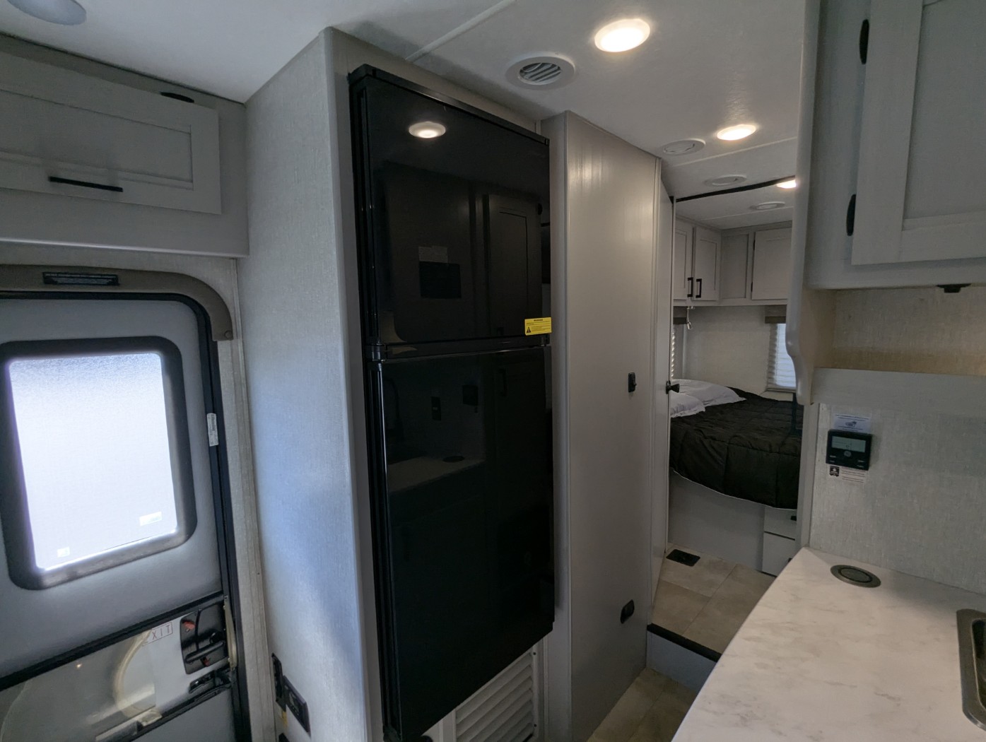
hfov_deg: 94.4
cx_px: 493
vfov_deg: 78.2
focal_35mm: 16
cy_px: 371
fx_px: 456
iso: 65
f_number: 2.2
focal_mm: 2.35
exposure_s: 1/198
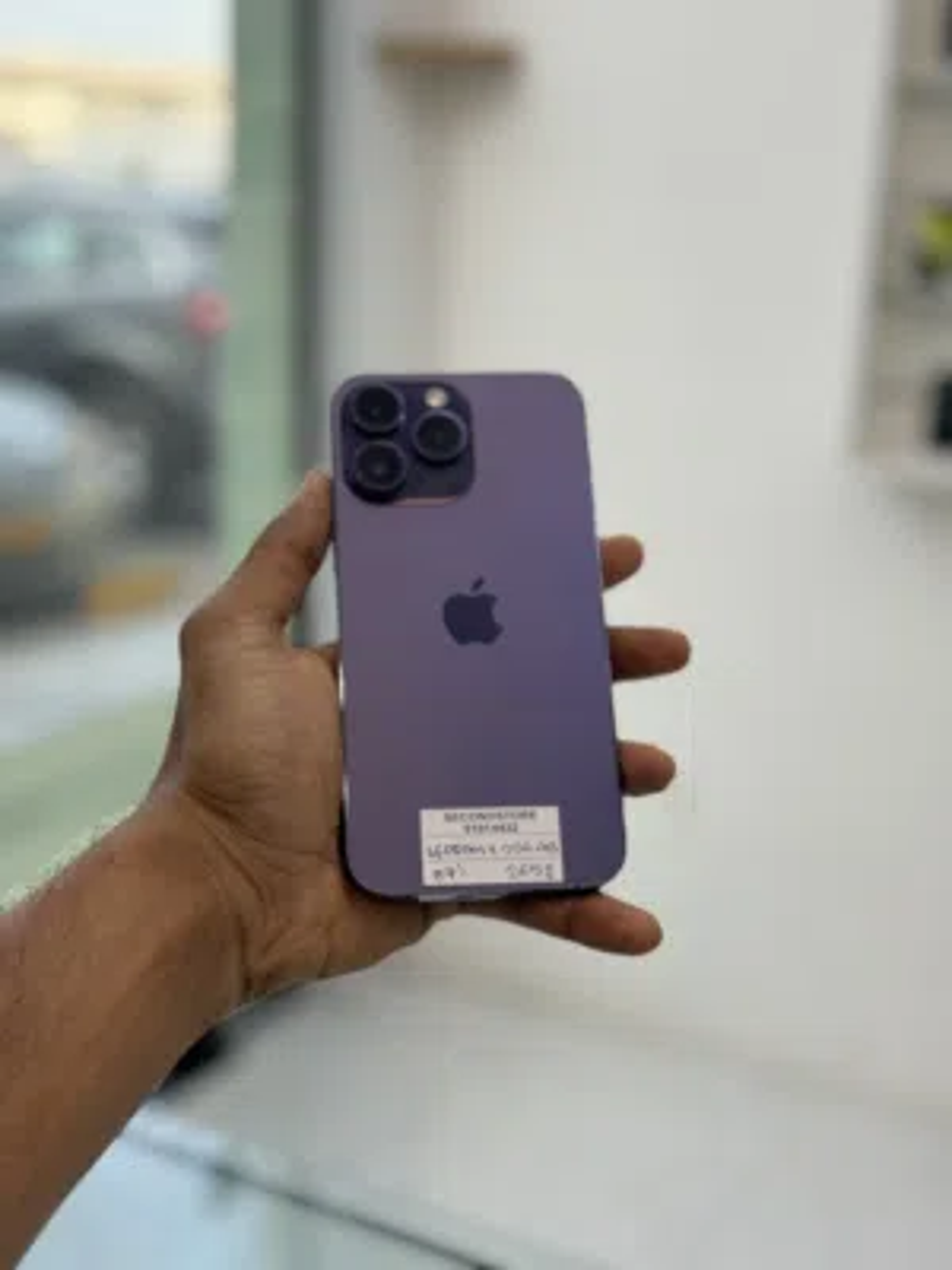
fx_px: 1760
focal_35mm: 48
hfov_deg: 30.3
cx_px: 476
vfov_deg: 39.7
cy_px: 635
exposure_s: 1/756
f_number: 1.78
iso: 64
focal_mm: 6.76
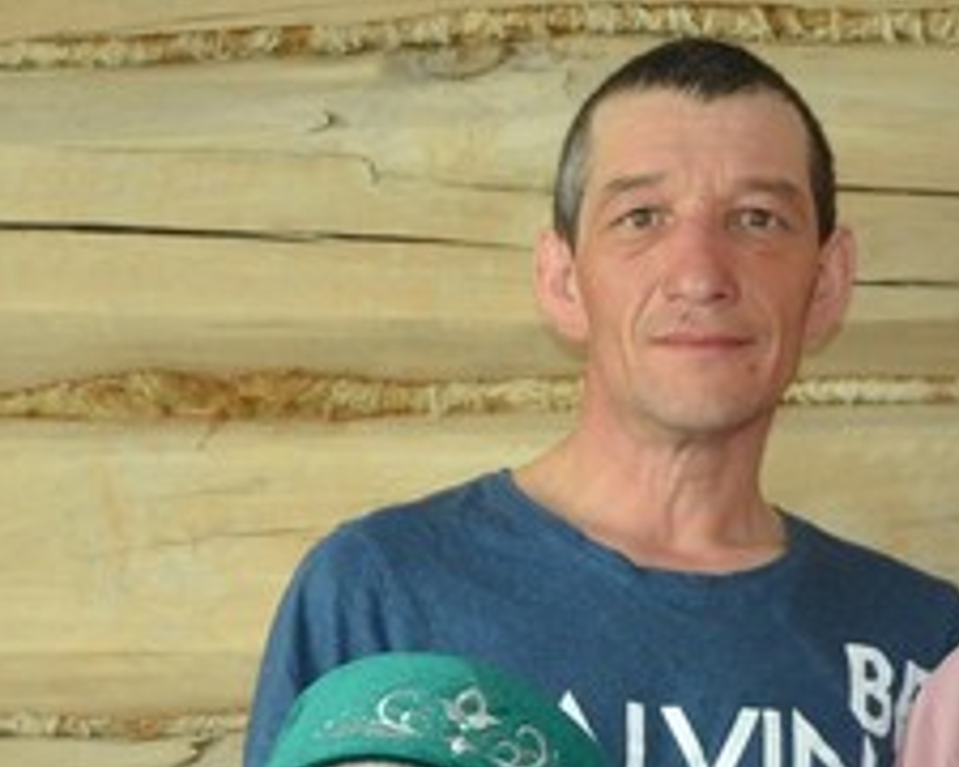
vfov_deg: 11.1
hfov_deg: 14.7
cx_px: 652
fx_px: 3720
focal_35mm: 131
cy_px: 1300
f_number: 3.8
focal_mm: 21
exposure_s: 1/60
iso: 800
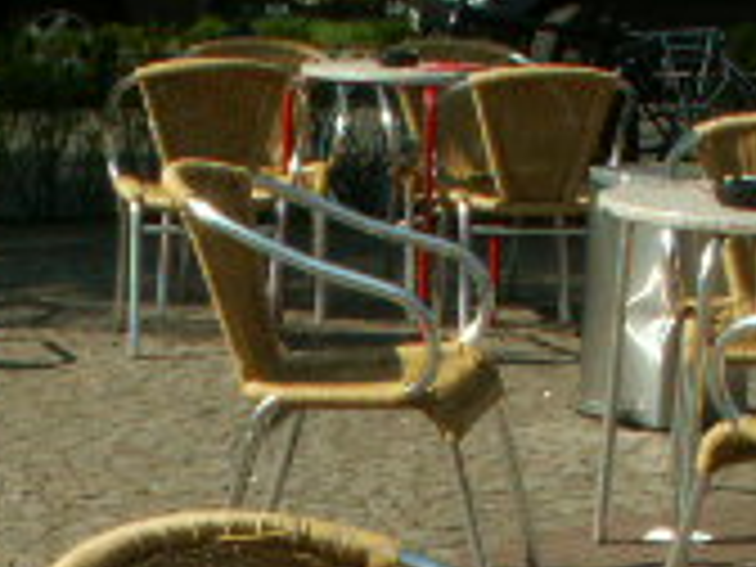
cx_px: 76
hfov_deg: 14.7
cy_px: 922
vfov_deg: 10.6
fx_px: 2905
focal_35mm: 133
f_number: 8
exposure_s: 1/160
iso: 50
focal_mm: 5.86
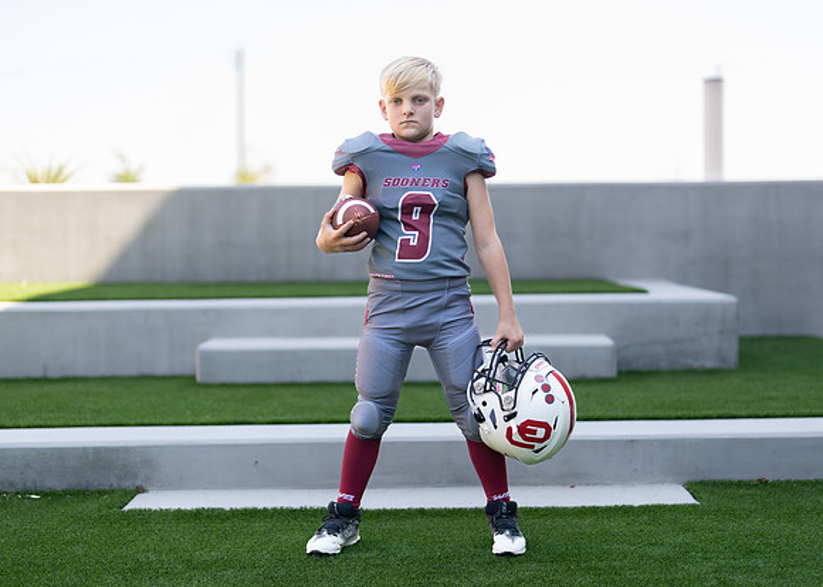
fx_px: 1458
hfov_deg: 31.5
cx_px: 445
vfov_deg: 22.8
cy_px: 296
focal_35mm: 62
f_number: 1.2
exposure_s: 1/1600
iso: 100
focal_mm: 50
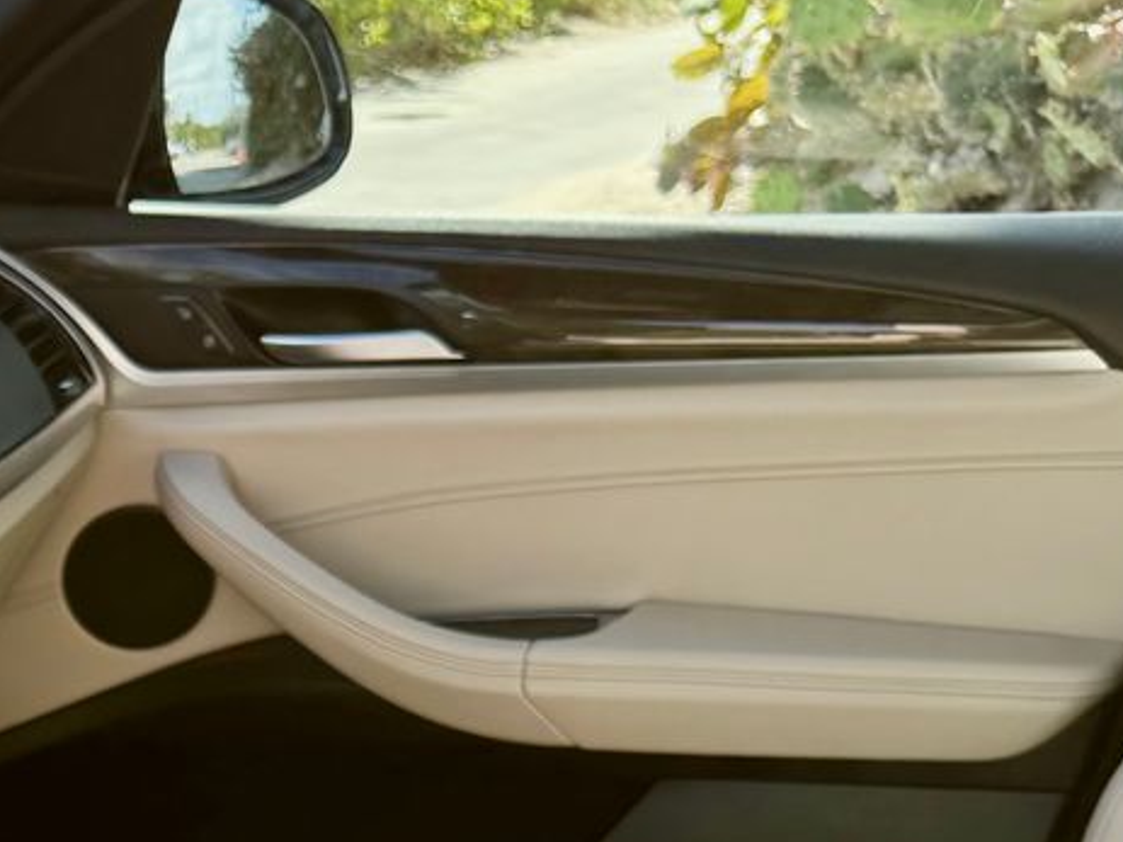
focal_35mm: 83
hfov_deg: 21.1
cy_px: 1085
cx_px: -395
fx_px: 2692
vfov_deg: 16.8
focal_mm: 6.76
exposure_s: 1/1032
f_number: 1.78
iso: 100
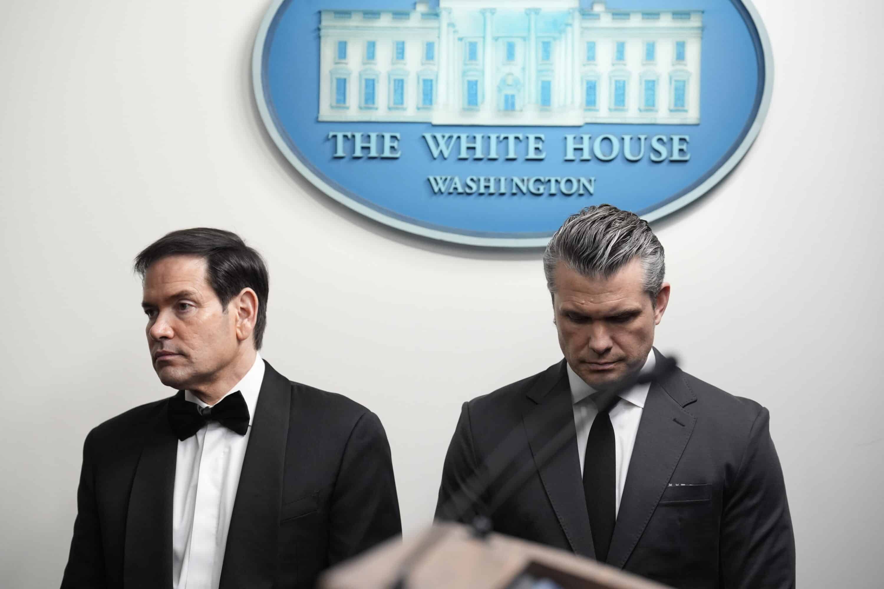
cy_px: 294
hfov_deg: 16.0
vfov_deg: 10.7
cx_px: 442
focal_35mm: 128
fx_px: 3143
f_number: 4
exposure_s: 1/250
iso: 2500
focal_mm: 128
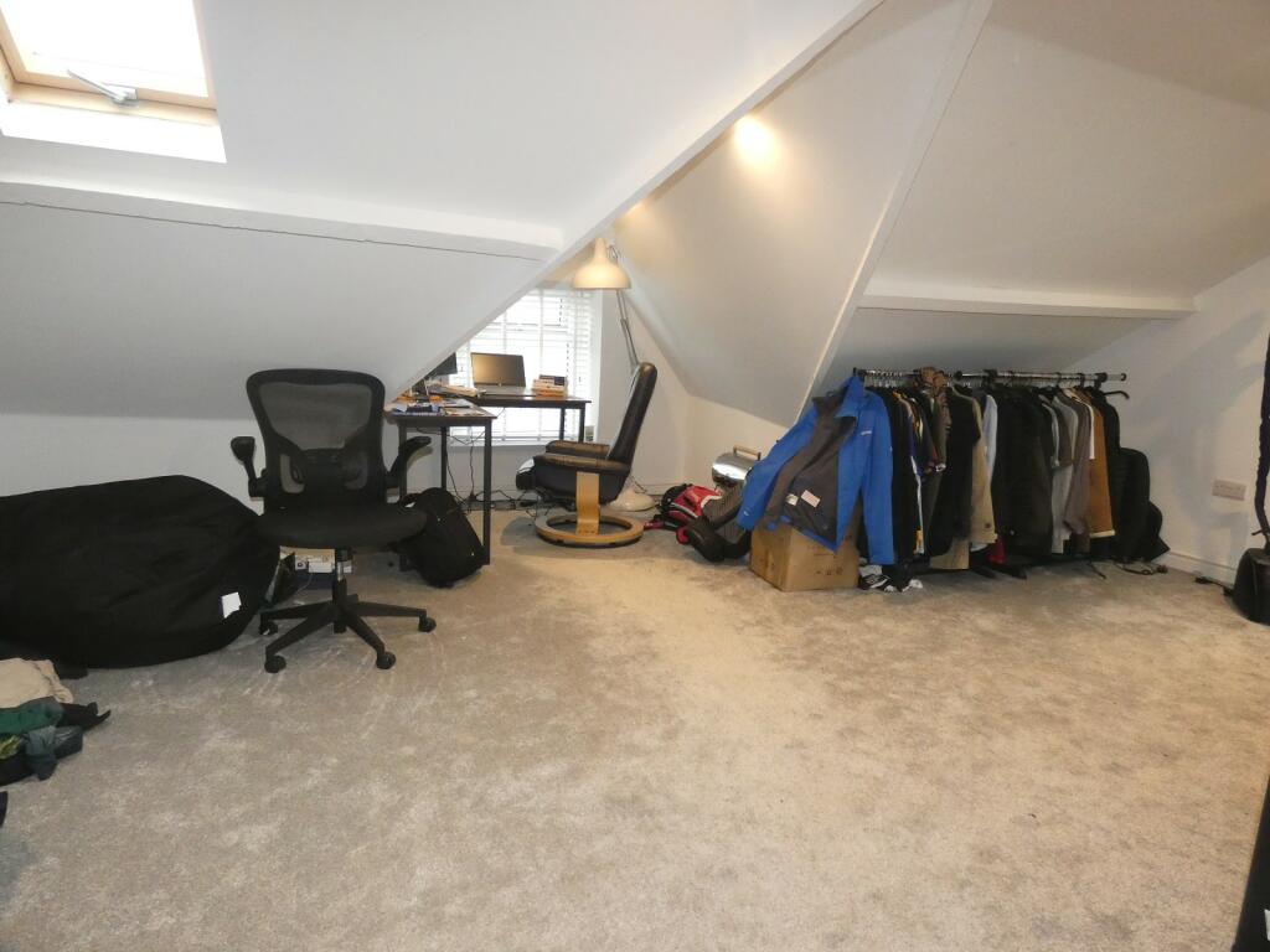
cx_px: 635
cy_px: 476
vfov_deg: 66.0
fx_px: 734
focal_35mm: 20
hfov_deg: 81.7
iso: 800
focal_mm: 3.6
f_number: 2.8
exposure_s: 1/60
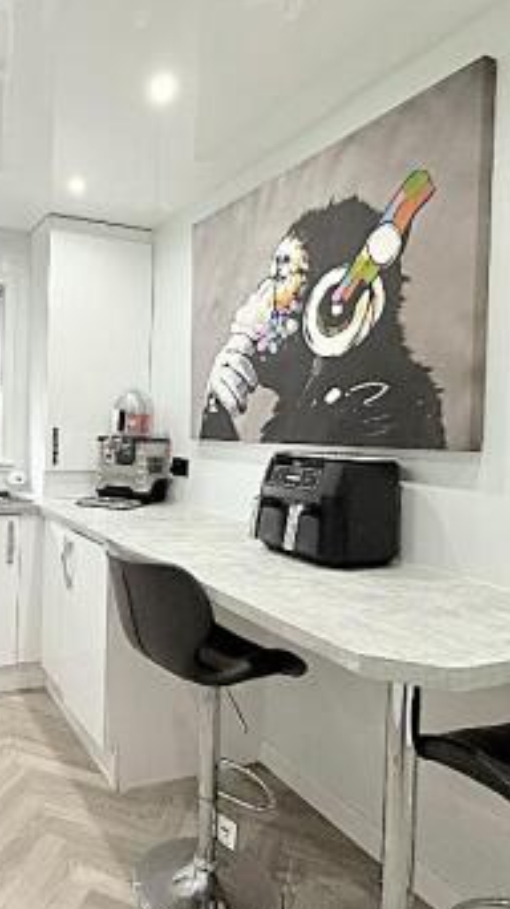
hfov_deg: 42.2
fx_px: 626
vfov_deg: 71.9
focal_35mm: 26
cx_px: 97
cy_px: 443
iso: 250
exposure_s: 1/99
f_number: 2.2
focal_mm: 2.22
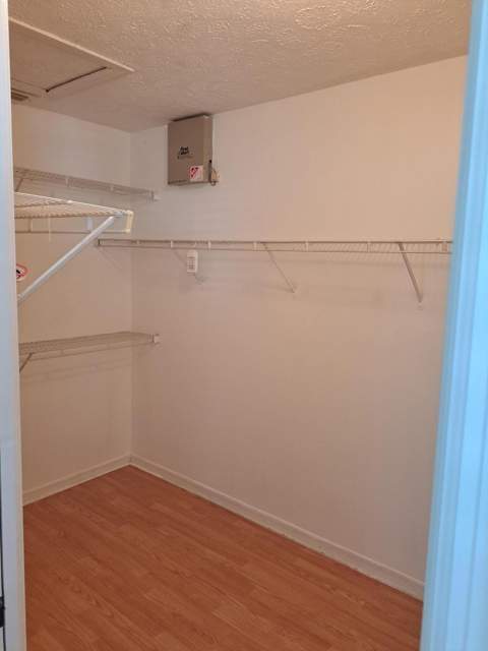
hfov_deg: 56.8
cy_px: 326
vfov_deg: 71.6
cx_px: 244
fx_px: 451
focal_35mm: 24
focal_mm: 5.23
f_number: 1.8
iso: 250
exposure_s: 1/60
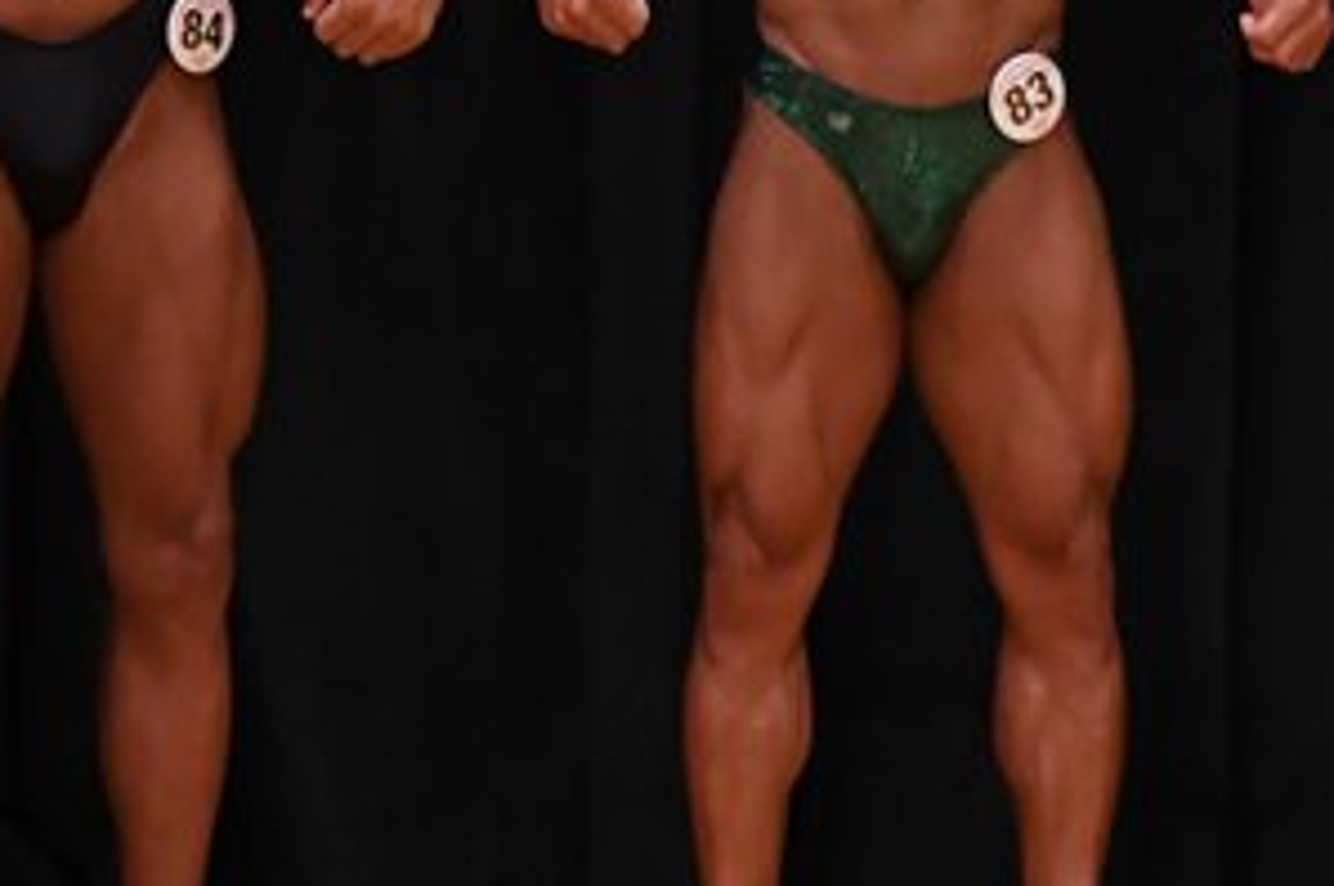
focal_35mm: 820
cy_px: -22
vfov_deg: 1.7
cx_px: 624
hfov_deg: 2.5
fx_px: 30352
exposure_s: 1/400
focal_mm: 210
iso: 3200
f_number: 5.6
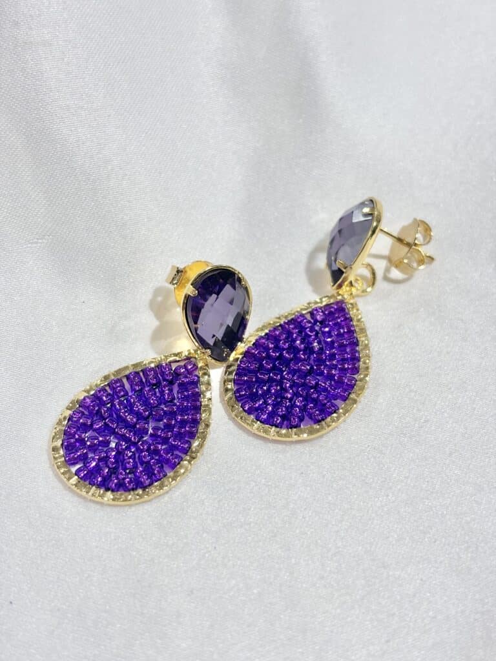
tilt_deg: -38.9
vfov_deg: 36.8
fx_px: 993
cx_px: 248
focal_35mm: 52
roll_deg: +9.8
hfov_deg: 28.0
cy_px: 330
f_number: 1.6
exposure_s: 1/213
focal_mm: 5.96
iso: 32
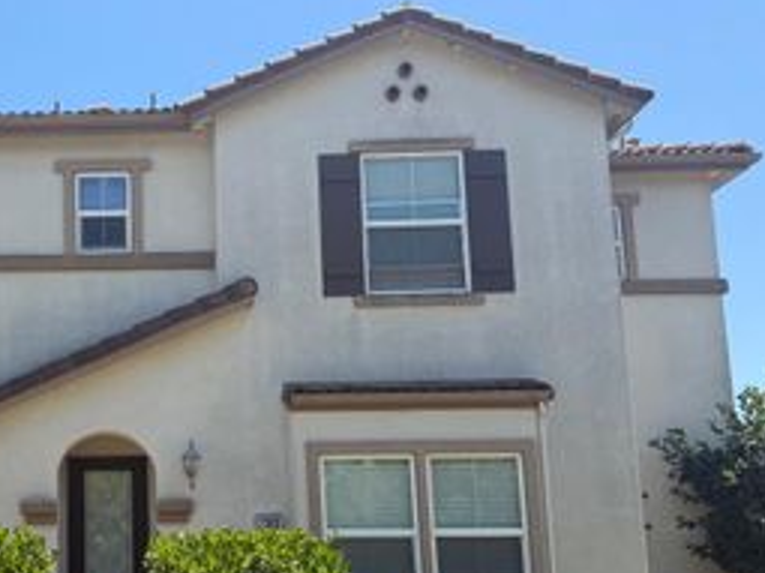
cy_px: 412
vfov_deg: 30.5
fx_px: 1038
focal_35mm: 47
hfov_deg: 38.0
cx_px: 93
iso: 80
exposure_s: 1/2445
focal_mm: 6.76
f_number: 1.78
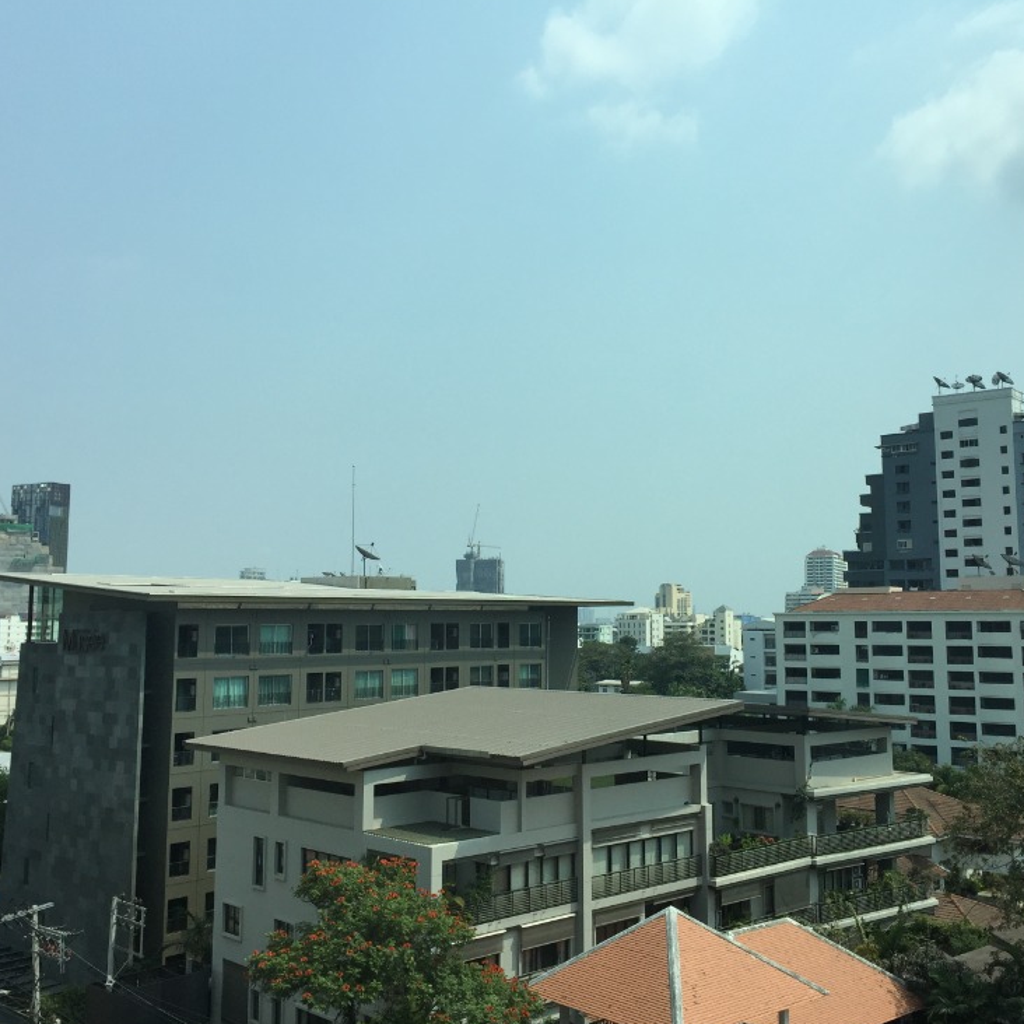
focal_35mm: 35
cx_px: 554
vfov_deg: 47.2
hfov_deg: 47.2
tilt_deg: +5.1
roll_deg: -0.8
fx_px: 1171
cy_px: 512
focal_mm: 4.15
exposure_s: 1/2326
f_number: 2.2
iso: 32
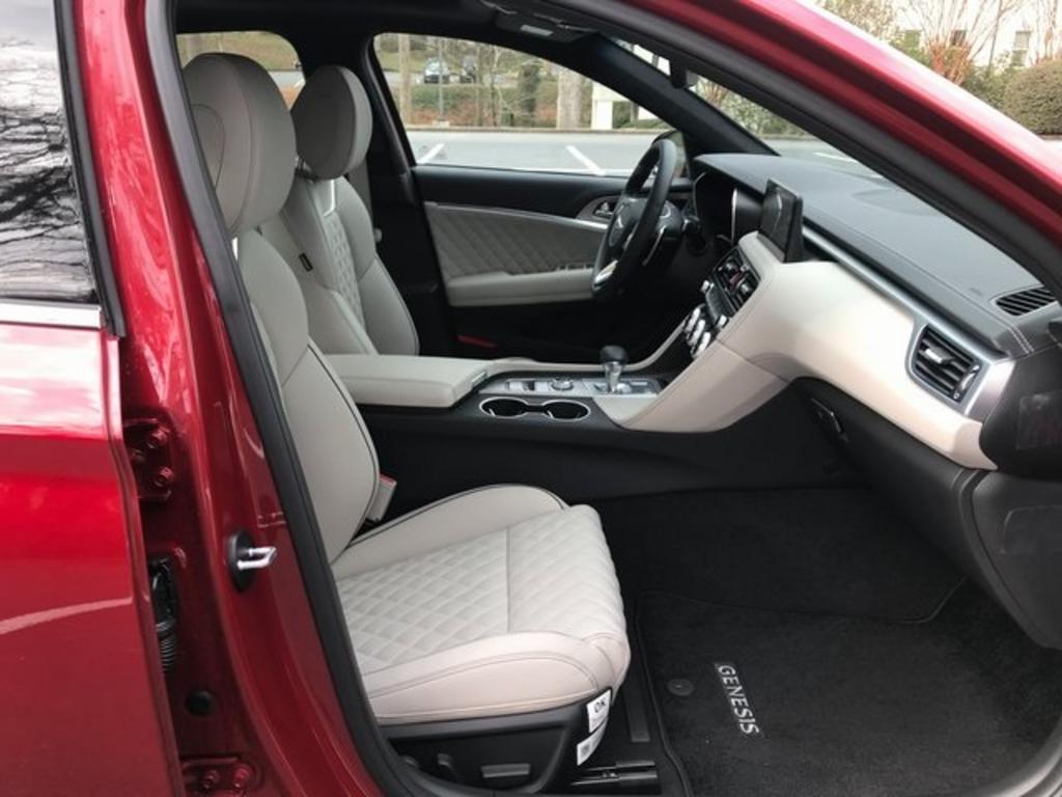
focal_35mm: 28
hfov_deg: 63.4
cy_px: 398
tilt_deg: -17.7
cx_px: 531
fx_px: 859
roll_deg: -1.5
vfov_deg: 49.7
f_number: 1.8
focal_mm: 3.99
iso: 20
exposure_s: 1/144
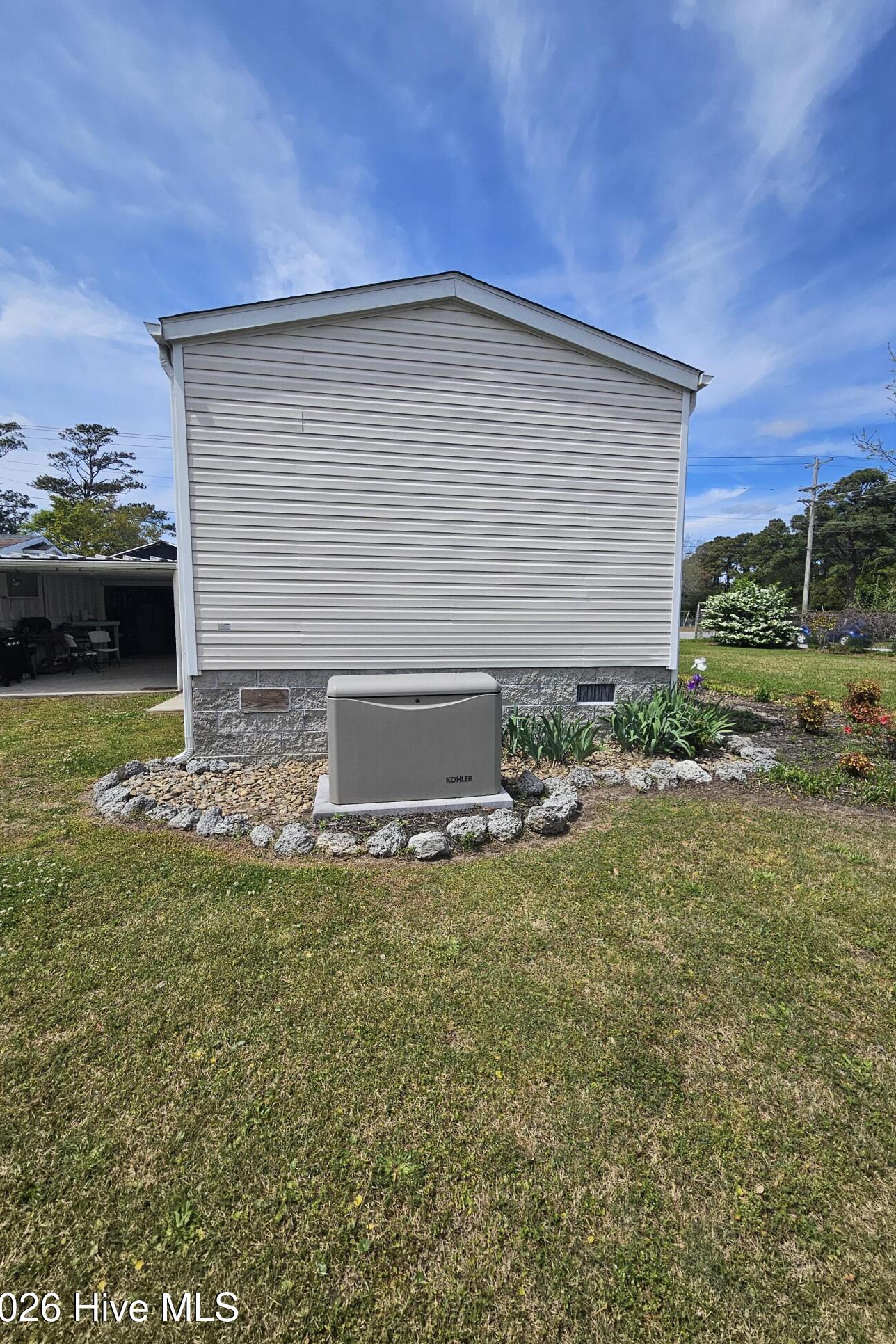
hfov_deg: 81.2
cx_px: 464
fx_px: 523
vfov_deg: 104.3
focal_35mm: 14
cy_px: 675
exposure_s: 1/3913
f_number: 2.2
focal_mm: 2.2
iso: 50
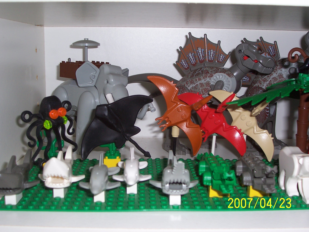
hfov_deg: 44.8
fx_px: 375
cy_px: 116
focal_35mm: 42
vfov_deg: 34.3
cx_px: 154
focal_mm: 7
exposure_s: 1/60
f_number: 3
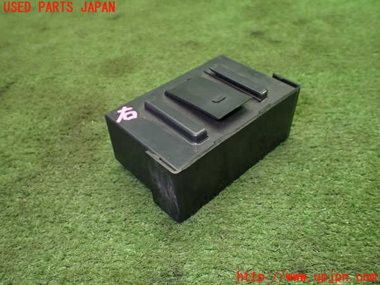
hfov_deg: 60.0
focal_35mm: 30
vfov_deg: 46.8
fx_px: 329
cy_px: 142
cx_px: 190
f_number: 2.3
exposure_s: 1/125
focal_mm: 5.4
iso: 800
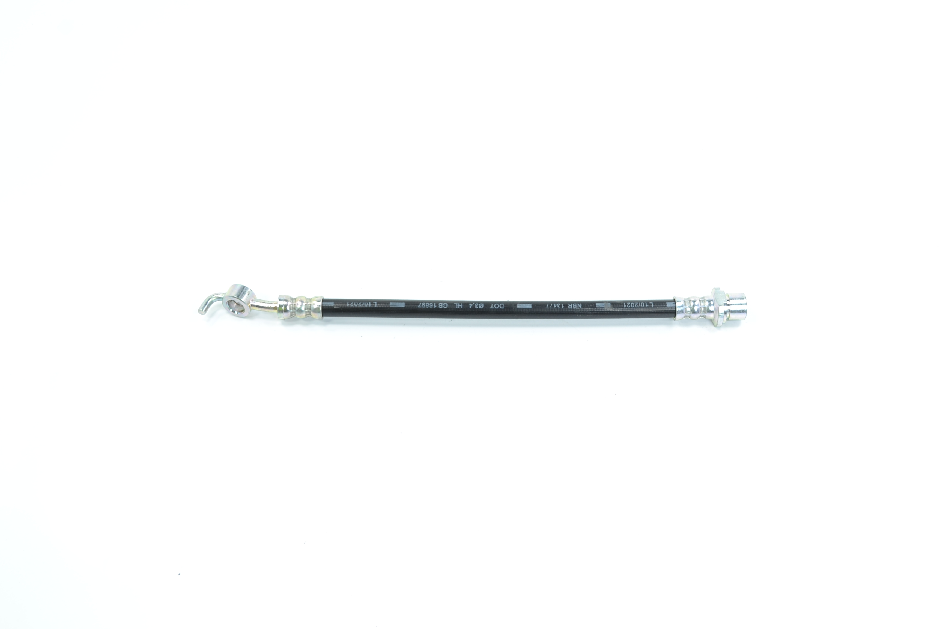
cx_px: 472
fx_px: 1139
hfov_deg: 45.0
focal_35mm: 44
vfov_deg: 30.8
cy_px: 314
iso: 100
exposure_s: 1/25
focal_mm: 29
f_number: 7.1
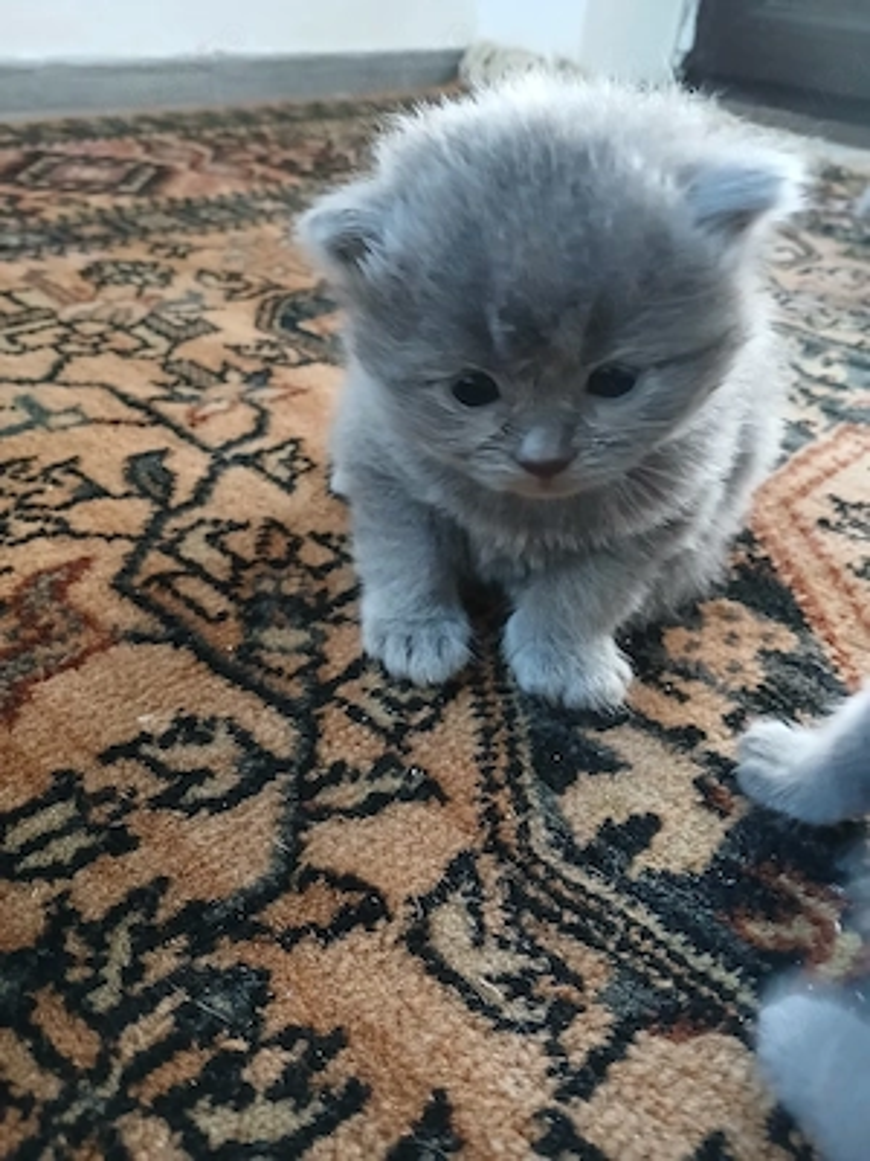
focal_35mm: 26
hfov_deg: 53.1
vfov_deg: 67.3
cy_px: 580
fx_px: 871
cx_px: 435
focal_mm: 3.98
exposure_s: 1/20
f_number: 1.8
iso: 500
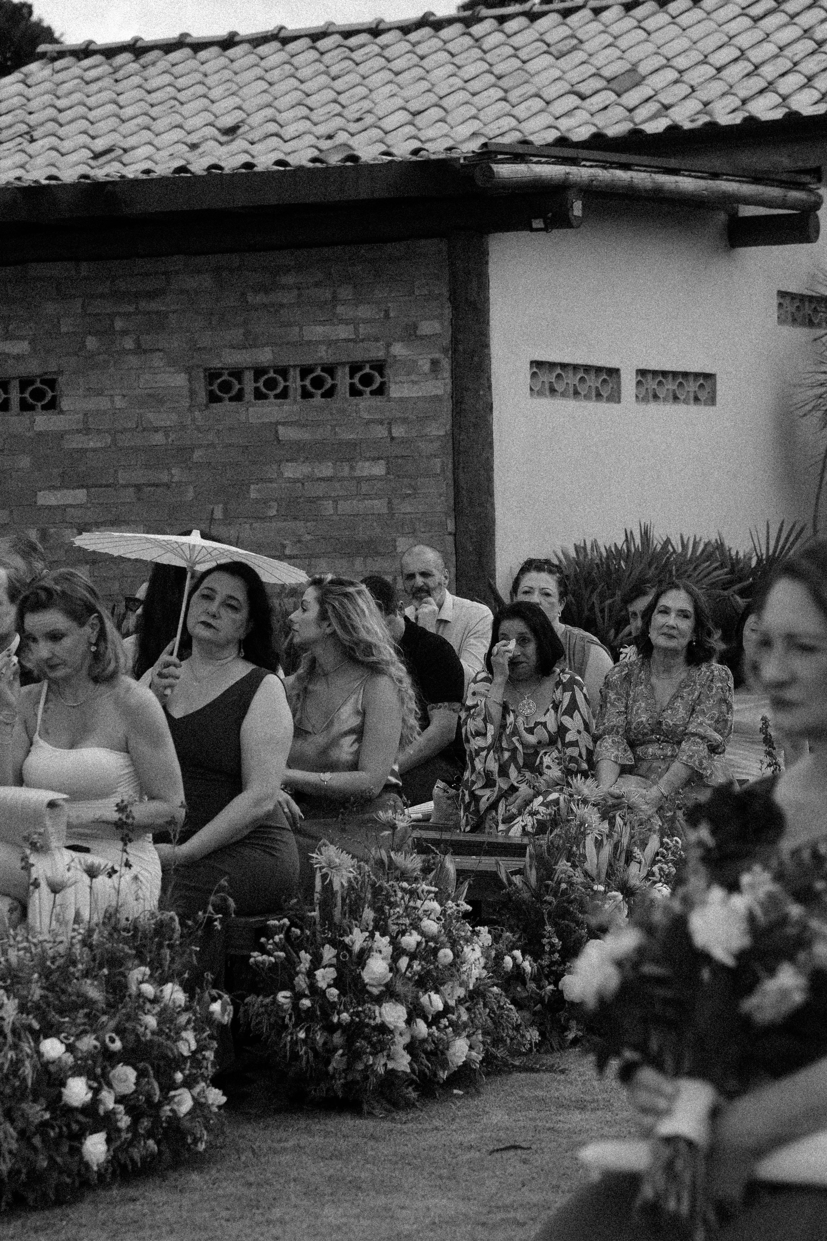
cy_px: 620
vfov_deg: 19.7
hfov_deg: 13.2
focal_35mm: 104
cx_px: 414
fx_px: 3566
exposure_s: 1/1000
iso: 100
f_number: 4
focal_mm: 69
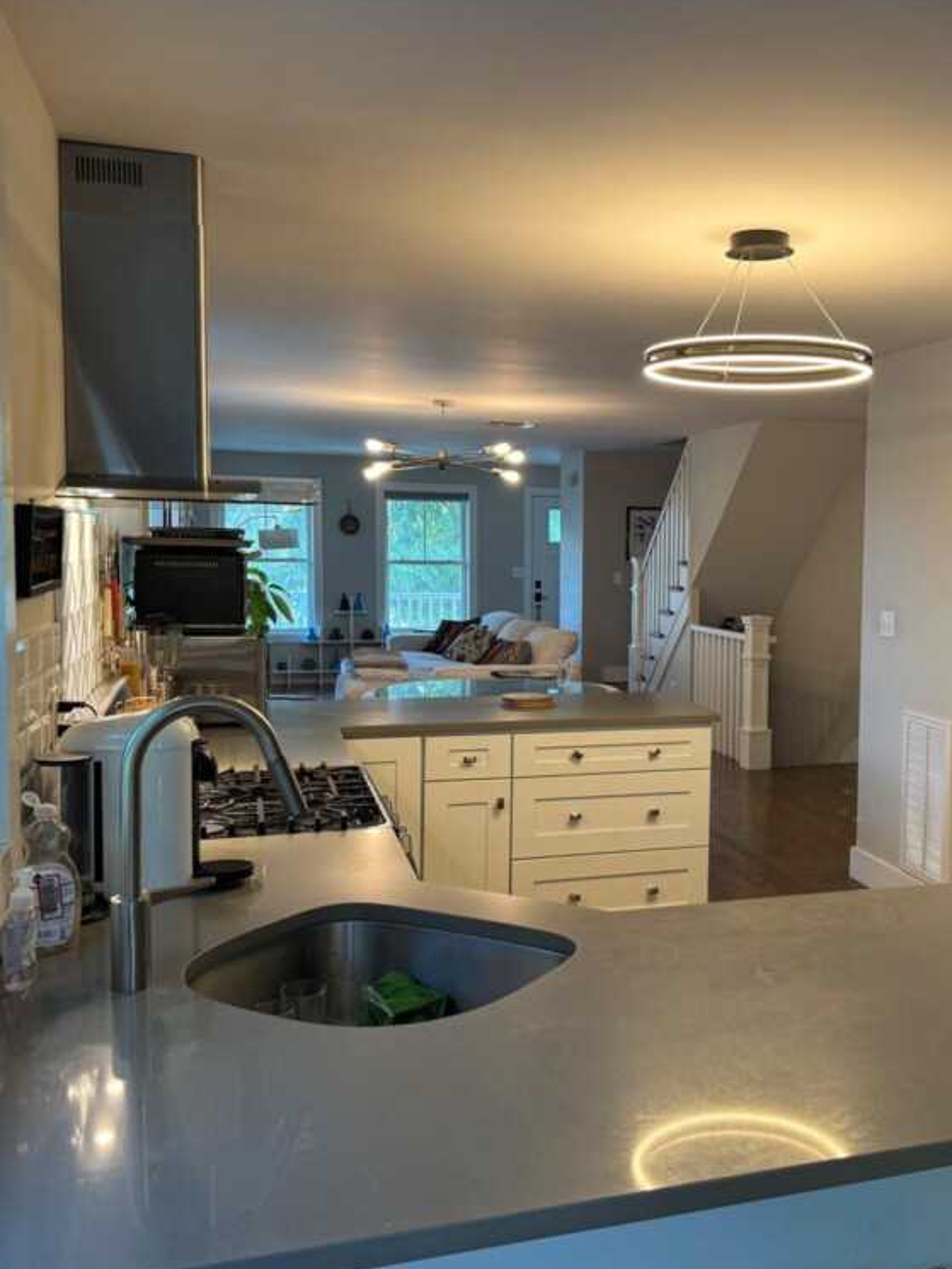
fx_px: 1210
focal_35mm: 33
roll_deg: -1.2
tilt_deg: -4.8
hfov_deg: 42.0
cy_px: 634
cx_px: 681
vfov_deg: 55.3
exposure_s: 1/60
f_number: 1.78
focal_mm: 6.76
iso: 125
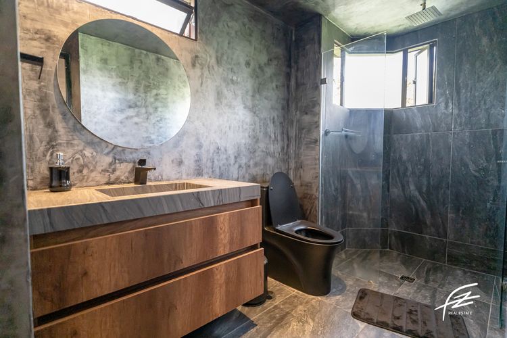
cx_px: 254
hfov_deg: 94.7
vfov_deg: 71.8
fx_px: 234
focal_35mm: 17
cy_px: 169
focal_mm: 16
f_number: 1.8
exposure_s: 1/1600
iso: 4000
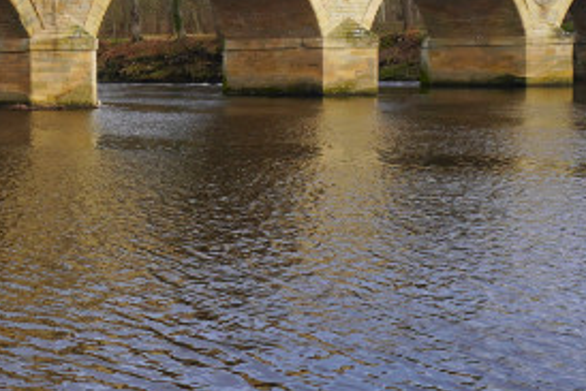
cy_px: 104
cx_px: -128
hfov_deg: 25.6
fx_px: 1140
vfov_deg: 19.4
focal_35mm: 70
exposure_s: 1/80
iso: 100
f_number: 5.6
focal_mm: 16
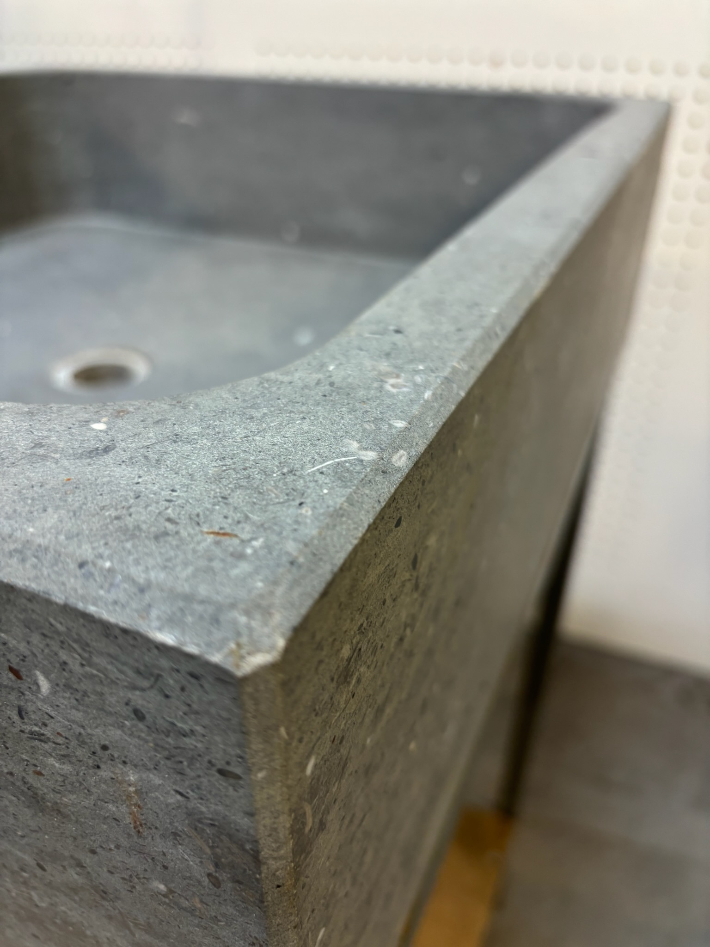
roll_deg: -3.1
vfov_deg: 67.3
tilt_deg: -32.6
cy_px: 474
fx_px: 711
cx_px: 355
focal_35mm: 26
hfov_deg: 53.1
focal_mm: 5.96
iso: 125
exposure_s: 1/50
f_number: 1.6
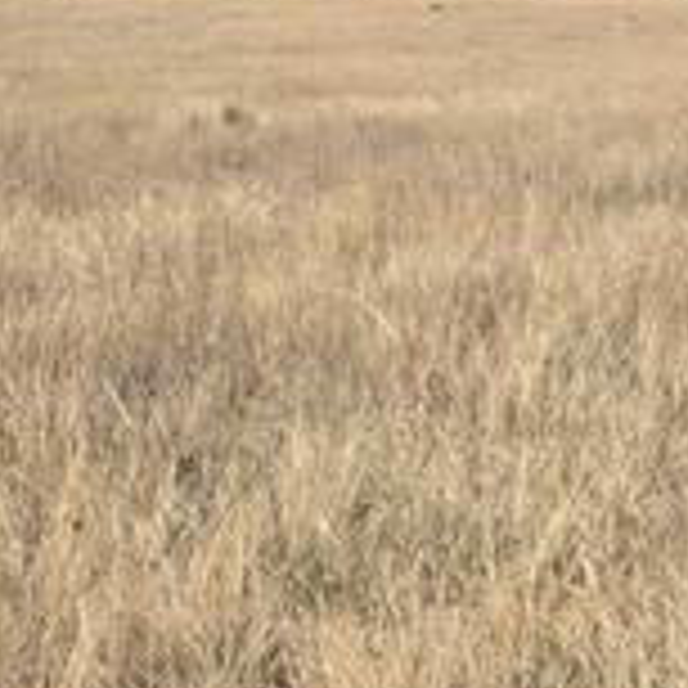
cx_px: 782
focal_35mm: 85
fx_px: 1911
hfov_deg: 19.4
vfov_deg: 19.0
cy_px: -182
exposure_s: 1/2921
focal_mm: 5.4
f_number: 1.8
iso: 25
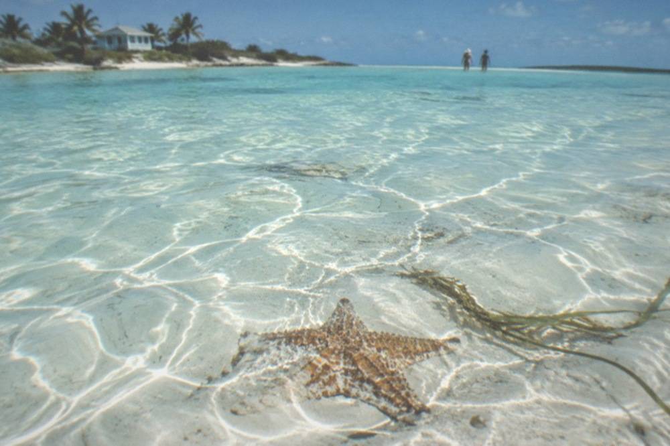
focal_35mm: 35
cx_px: 335
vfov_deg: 37.8
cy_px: 223
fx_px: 651
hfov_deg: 54.5
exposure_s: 1/1250
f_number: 7.1
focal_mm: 35
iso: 160
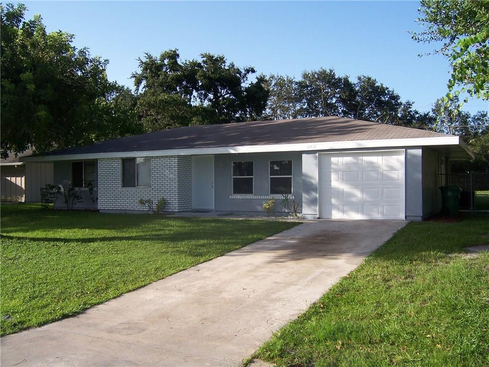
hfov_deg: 55.4
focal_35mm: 33
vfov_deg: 42.9
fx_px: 466
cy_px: 184
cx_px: 244
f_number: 3.4
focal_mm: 5.5
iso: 80
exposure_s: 1/500
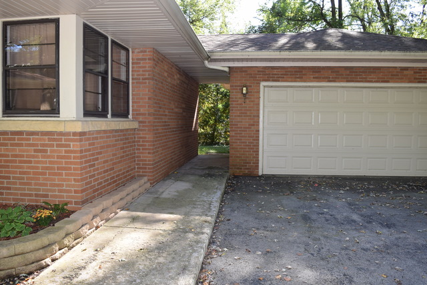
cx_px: 214
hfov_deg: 67.4
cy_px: 142
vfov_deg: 48.0
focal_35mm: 27
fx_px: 320
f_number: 5.6
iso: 250
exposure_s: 1/125
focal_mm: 18
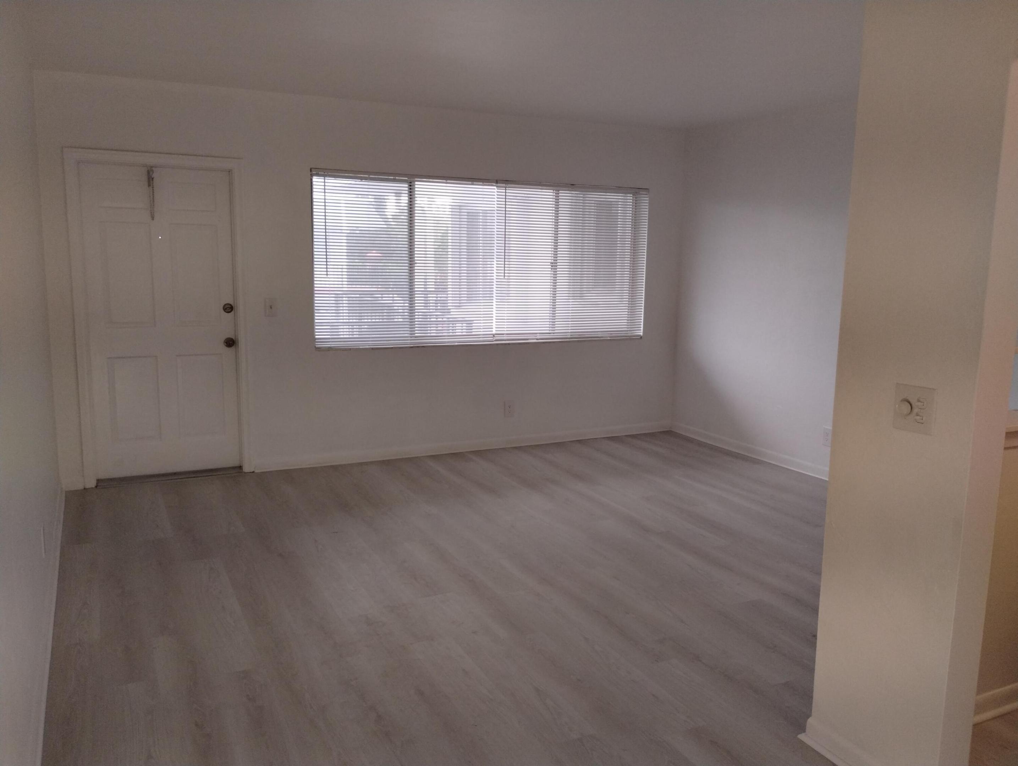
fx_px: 825
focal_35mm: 28
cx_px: 509
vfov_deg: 49.9
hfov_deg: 63.4
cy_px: 383
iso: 400
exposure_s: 1/92.2
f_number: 1.8
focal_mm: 4.27
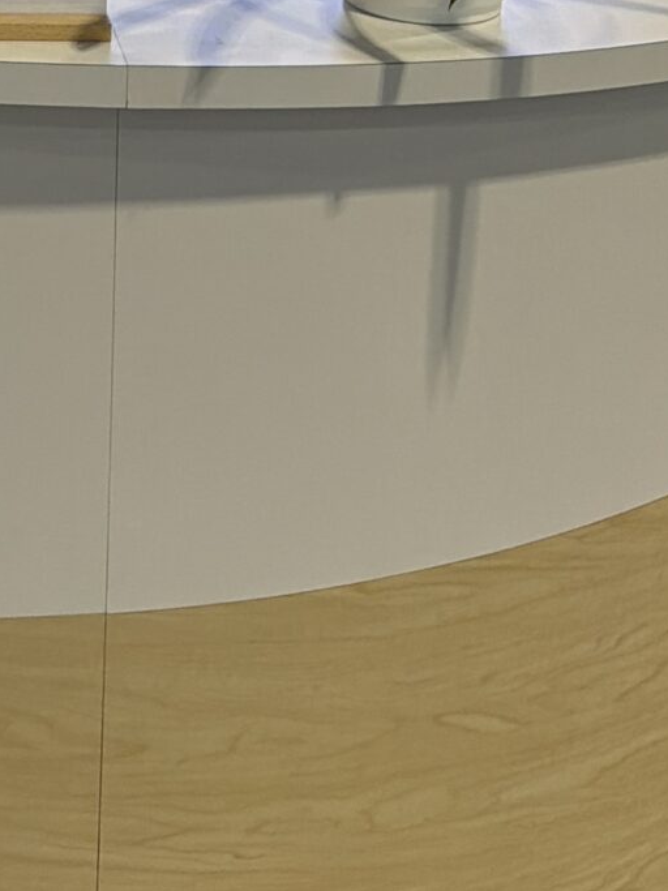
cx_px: -150
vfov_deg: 19.5
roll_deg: -0.8
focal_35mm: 90
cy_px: -377
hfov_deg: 15.7
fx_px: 2316
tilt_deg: -6.3
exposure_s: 1/120
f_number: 1.78
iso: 200
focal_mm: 6.76
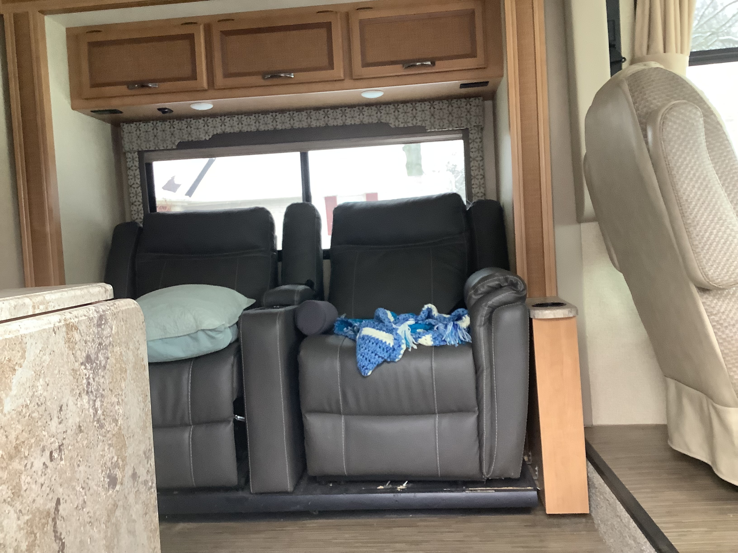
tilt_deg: -5.3
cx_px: 369
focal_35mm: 31
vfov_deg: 45.4
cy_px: 276
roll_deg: +3.8
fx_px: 661
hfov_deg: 58.4
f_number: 2.4
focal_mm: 3.3
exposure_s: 1/60
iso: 250
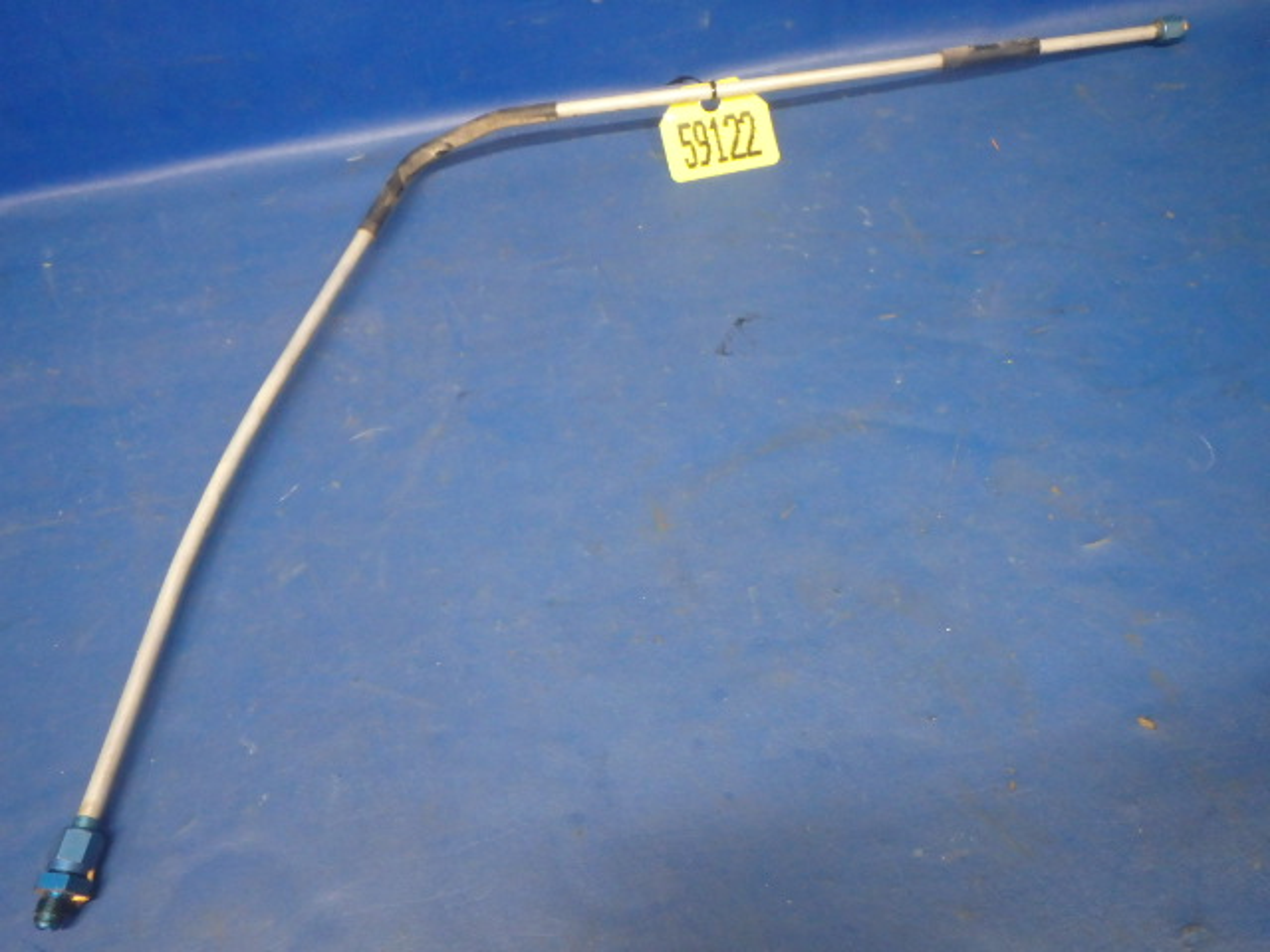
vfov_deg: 49.7
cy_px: 476
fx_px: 1027
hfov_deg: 63.4
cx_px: 635
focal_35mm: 28
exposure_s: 1/25
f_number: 3.9
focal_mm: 5
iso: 800
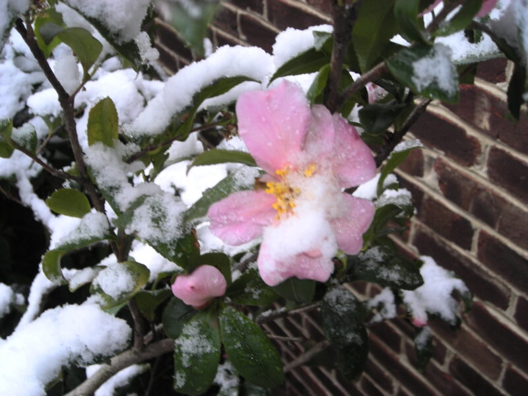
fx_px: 625
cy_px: 198
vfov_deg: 35.1
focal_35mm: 41
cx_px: 264
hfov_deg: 45.8
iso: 50
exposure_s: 1/30
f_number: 3.3
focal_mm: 6.8
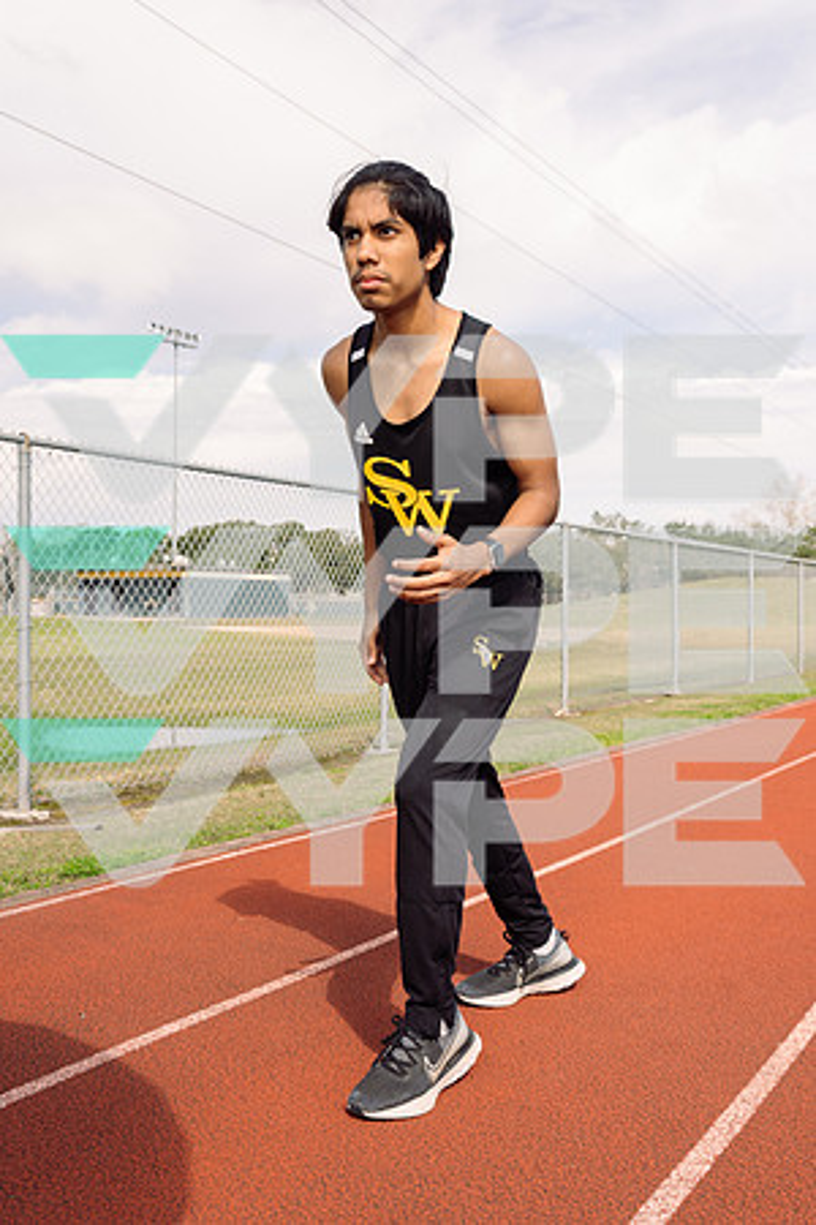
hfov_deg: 36.9
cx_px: 408
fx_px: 1224
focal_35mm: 36
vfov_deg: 53.1
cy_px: 612
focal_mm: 36
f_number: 8
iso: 125
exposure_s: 1/200
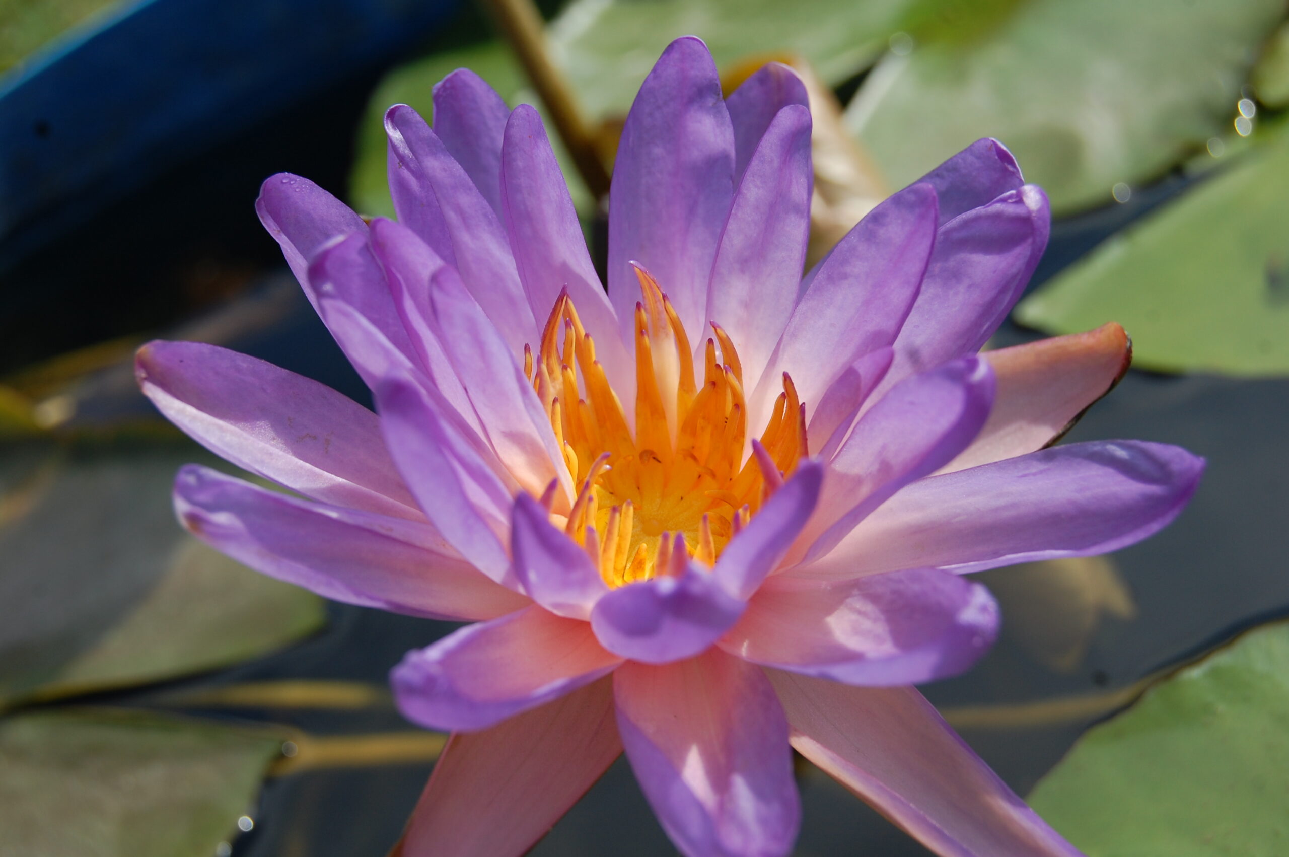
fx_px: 2254
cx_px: 644
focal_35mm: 63
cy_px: 428
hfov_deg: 31.9
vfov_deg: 21.5
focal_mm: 42
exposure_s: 1/250
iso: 200
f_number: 8
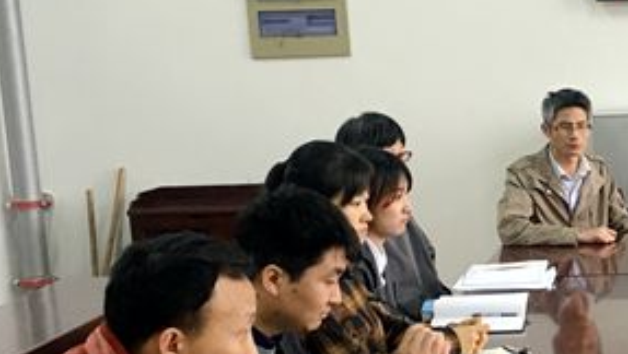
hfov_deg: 22.6
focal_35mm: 88
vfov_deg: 13.7
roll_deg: +1.5
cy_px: 317
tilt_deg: -9.7
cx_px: 720
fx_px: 1467
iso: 50
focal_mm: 4.15
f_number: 2.2
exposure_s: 1/17
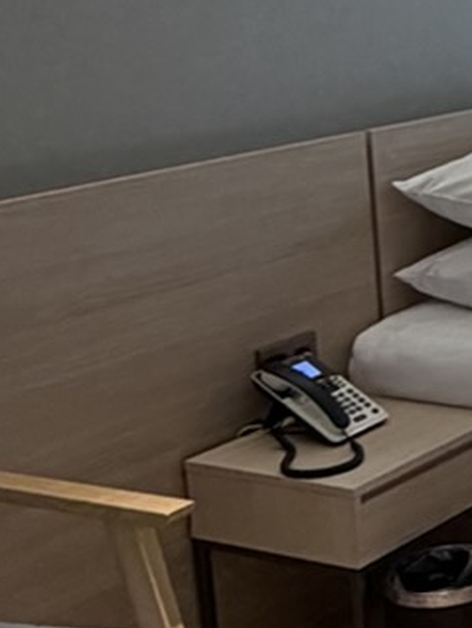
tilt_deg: -9.8
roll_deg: +0.7
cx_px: 839
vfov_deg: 22.2
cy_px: 213
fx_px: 1598
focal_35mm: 88
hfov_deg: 14.8
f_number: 2.2
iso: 250
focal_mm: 2.22
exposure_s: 1/120
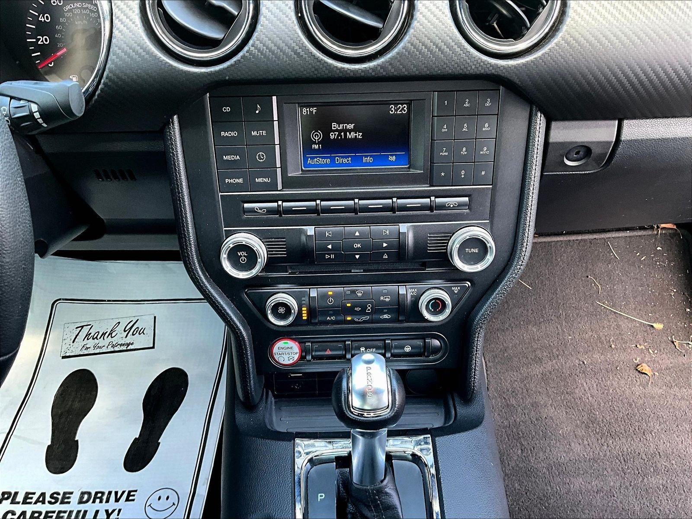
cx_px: 346
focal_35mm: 29
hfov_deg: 61.7
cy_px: 260
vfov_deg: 48.2
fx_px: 580
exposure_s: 1/75
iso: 64
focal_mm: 3
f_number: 1.8
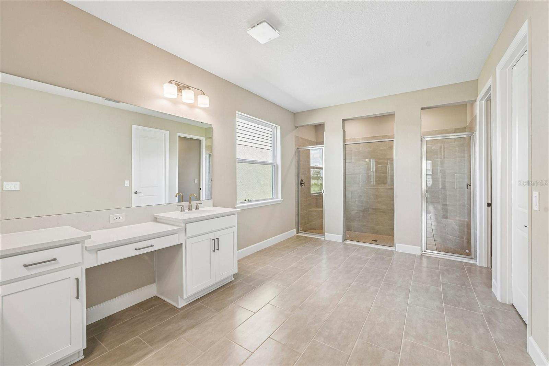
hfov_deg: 104.3
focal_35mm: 14
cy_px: 183
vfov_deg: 81.2
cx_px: 274
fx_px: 213
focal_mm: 14
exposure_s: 1/125
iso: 400
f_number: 8
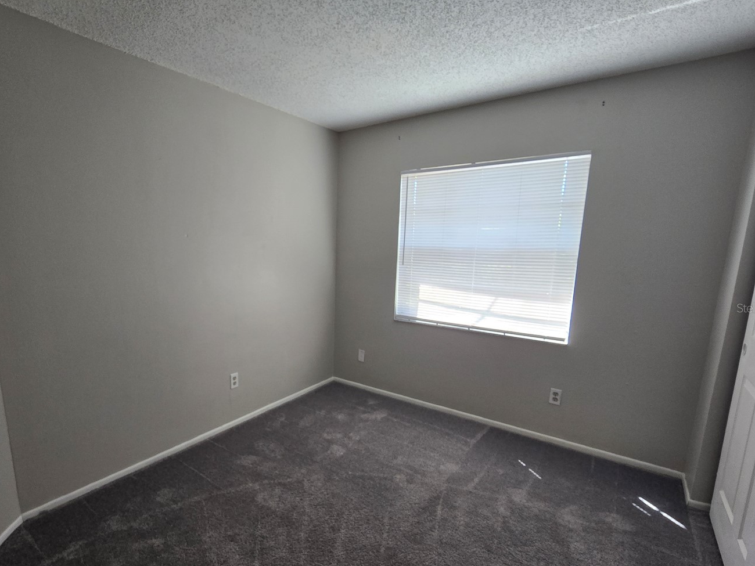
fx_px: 349
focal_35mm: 16
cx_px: 327
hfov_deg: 93.9
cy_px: 308
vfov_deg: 77.9
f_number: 2.2
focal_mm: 2.2
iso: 100
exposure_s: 1/60
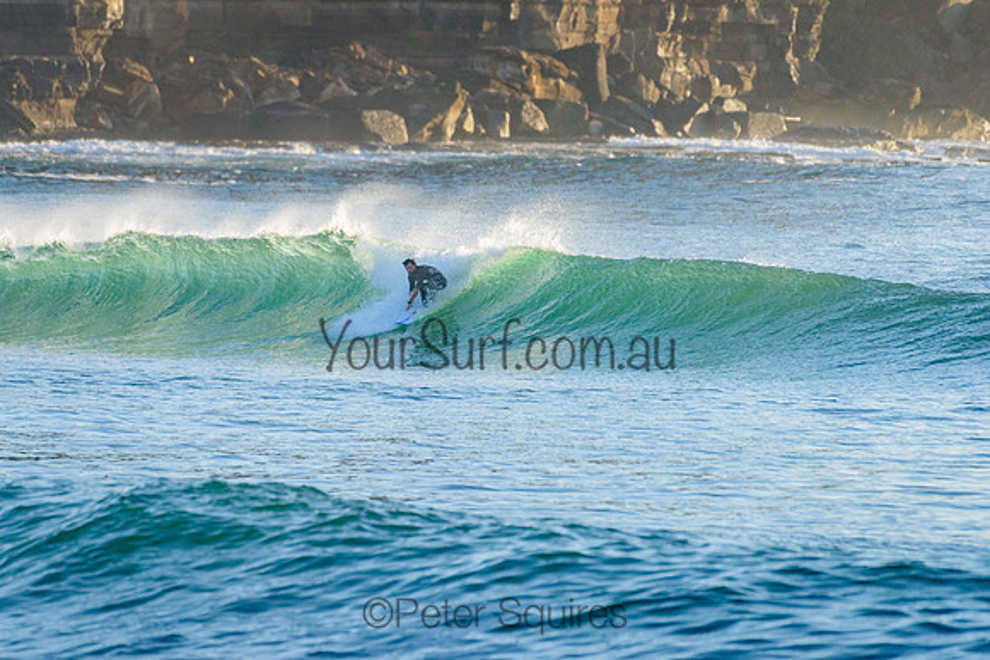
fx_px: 16854
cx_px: 391
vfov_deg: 2.2
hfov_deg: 3.4
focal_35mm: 613
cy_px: 268
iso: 560
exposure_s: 1/2000
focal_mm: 500
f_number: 5.6
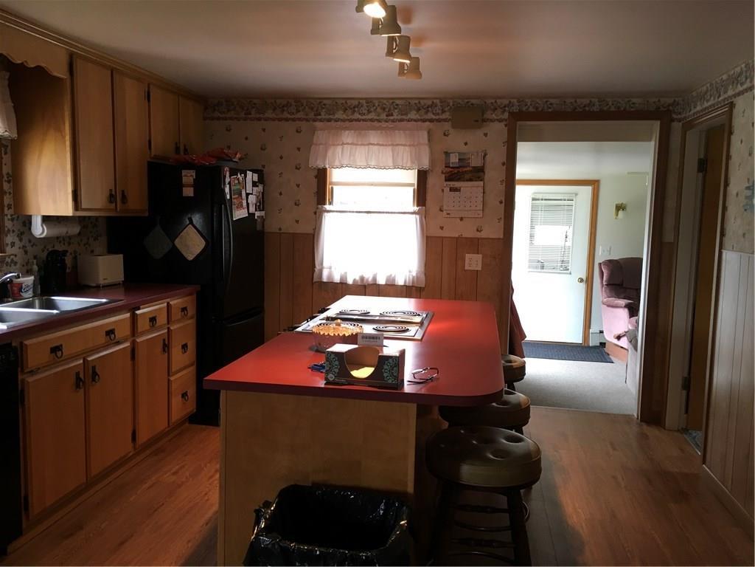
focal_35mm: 29
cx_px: 378
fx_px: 633
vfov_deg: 48.2
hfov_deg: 61.7
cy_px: 284
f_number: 2.2
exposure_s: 1/30
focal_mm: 4.15
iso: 80
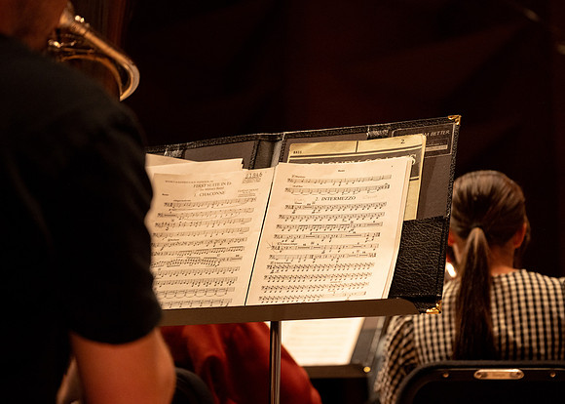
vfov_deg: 20.6
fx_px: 1112
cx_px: 323
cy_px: 189
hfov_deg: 28.5
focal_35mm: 69
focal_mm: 62
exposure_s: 1/800
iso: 1250
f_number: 2.8
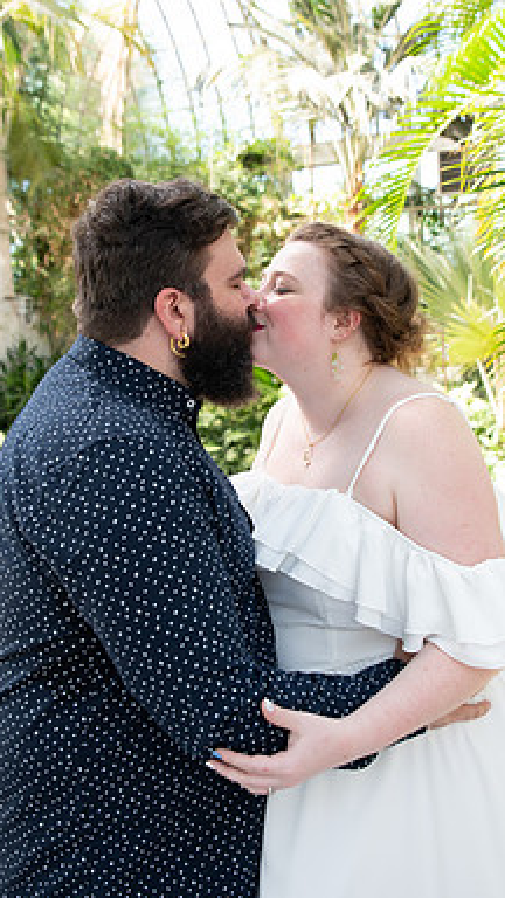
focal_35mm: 38
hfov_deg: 31.2
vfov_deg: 52.8
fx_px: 905
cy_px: 449
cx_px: 255
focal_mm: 24
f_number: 3.2
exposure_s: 1/125
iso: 250
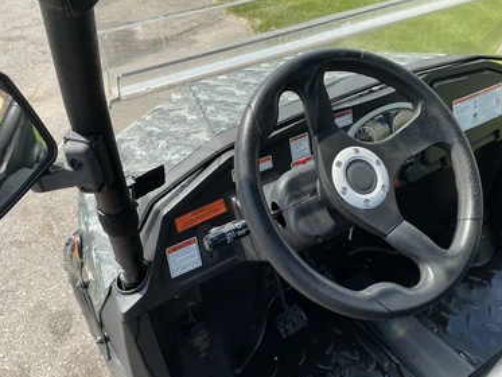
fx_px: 435
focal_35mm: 30
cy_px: 179
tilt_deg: -39.3
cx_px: 266
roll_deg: +3.9
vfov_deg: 46.8
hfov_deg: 59.9
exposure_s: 1/657
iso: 25
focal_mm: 3
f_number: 1.8
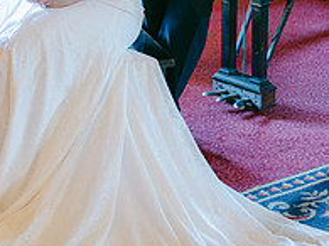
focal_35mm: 111
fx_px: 1054
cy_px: -39
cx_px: 121
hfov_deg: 17.7
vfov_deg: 13.0
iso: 1100
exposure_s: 1/125
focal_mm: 50
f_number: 1.8
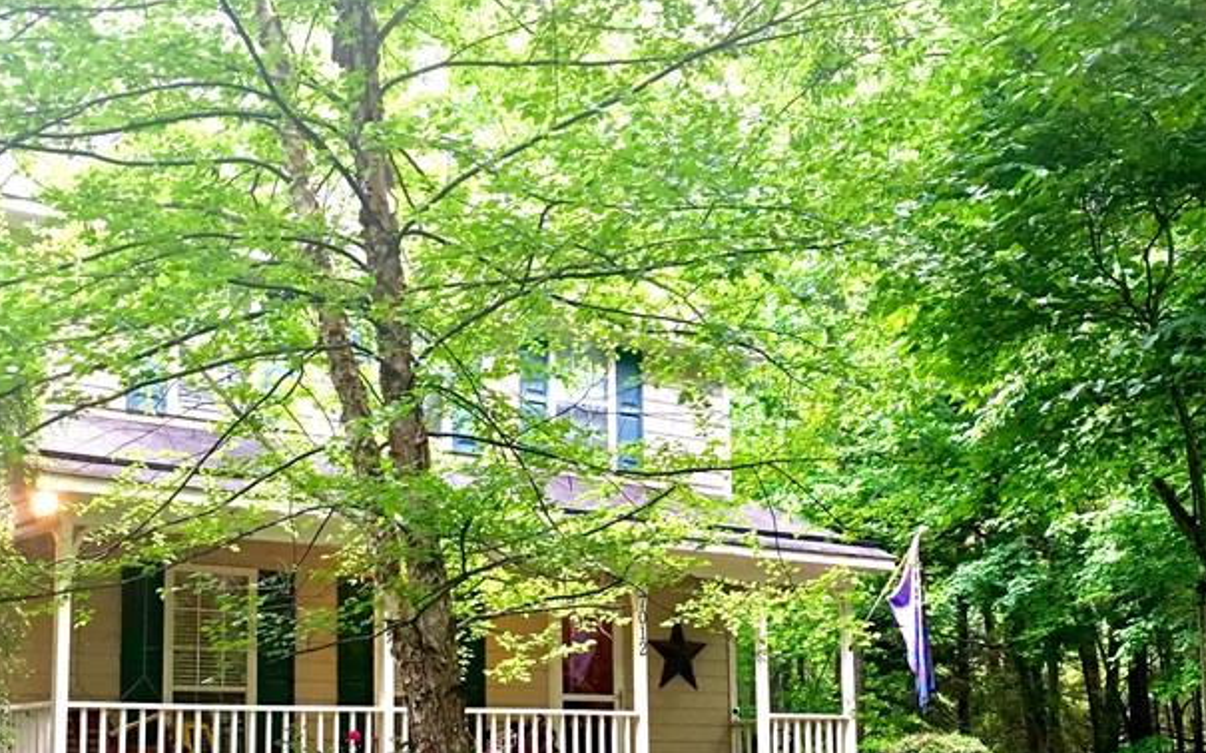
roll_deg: +0.7
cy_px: 564
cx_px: 568
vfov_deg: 24.6
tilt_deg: +7.3
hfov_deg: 38.9
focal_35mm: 52
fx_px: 1709
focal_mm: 4.15
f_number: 2.2
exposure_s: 1/30
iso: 80
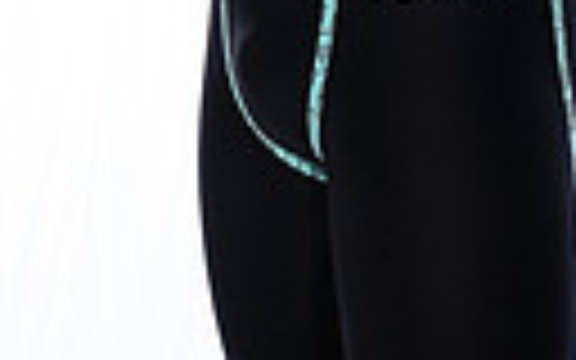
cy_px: -630
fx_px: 3940
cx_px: 324
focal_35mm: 251
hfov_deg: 8.4
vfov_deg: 5.0
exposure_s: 1/250
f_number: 8
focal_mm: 70
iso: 640
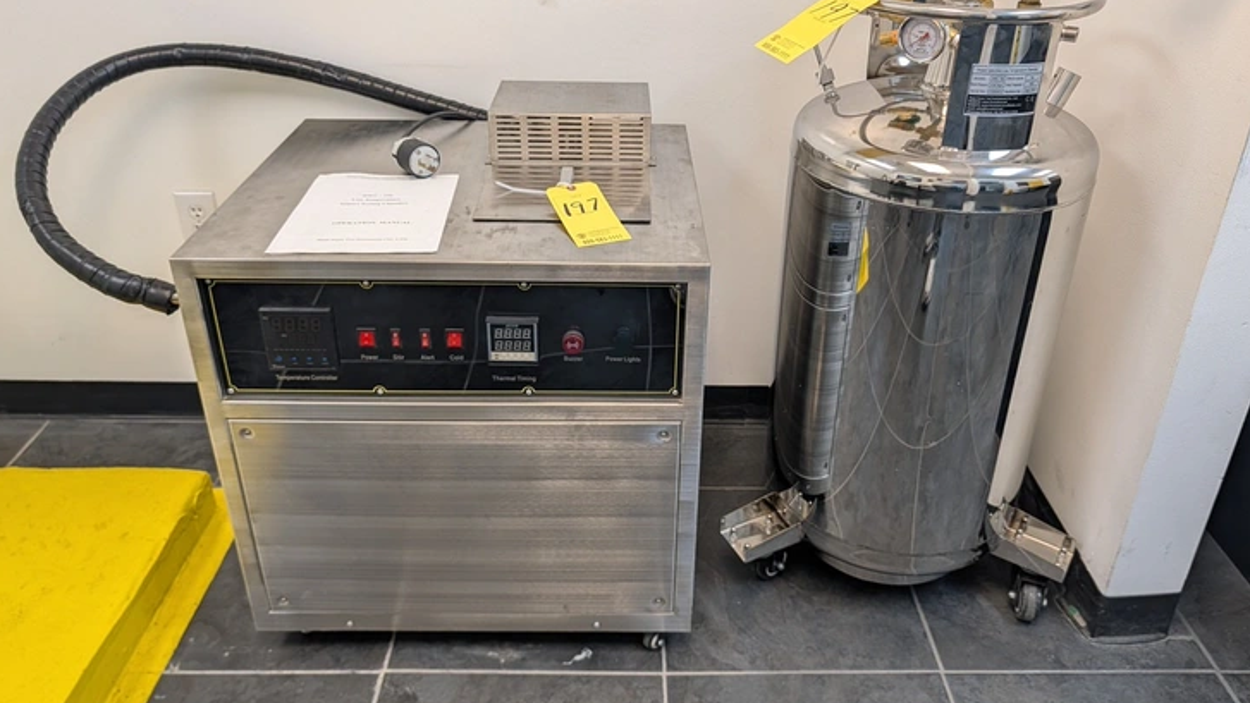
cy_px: 266
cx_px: 621
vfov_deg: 42.6
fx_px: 895
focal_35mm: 27
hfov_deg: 69.9
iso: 165
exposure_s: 1/120
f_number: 1.68
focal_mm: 6.9
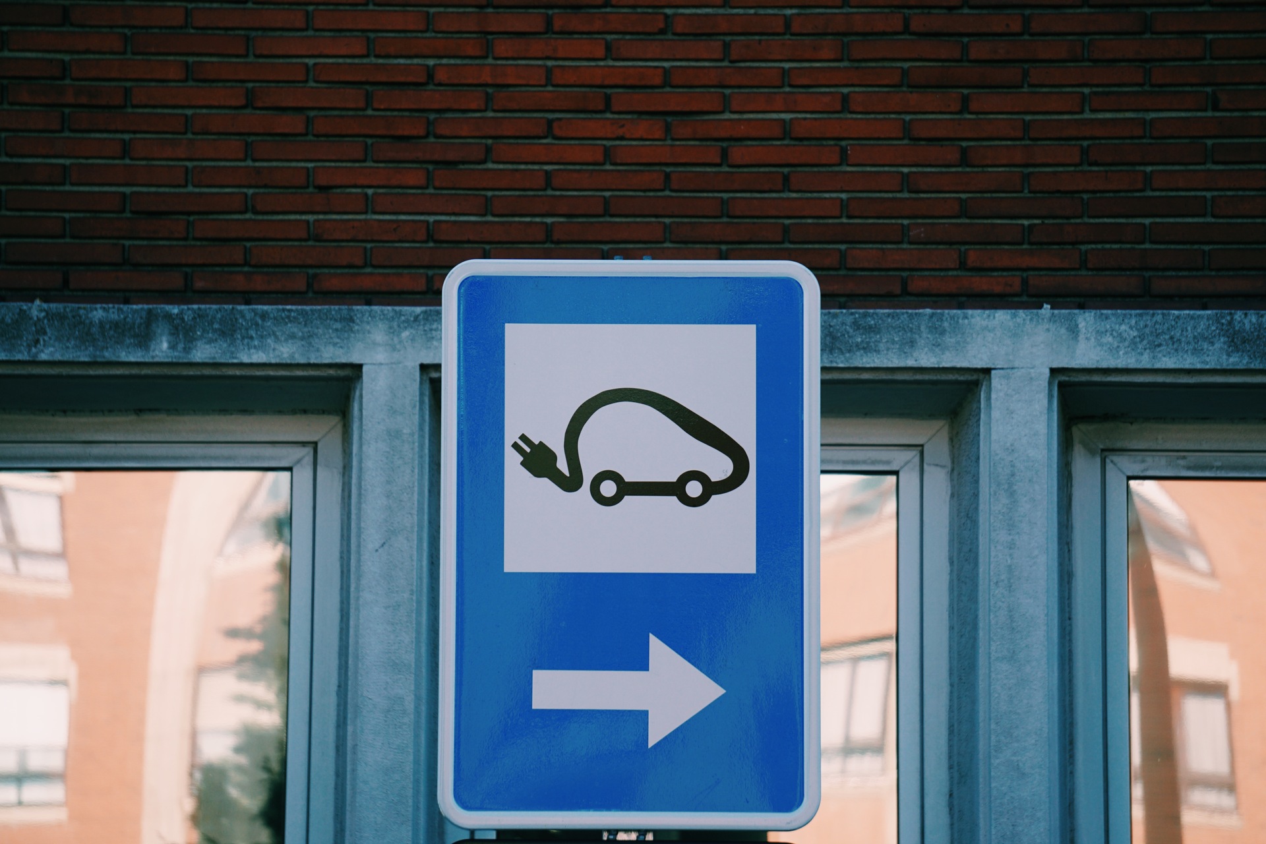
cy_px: 422
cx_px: 633
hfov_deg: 9.7
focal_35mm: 212
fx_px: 7437
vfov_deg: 6.5
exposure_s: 1/250
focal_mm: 141
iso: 100
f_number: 5.6
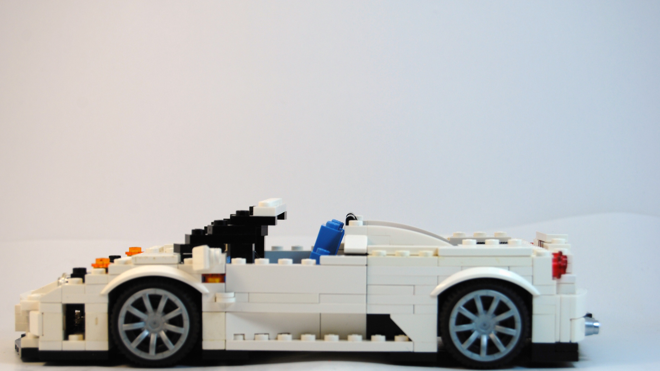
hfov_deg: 24.3
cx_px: 327
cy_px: 205
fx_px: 1532
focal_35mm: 88
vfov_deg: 13.8
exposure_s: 1/125
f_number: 5.6
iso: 100
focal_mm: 55
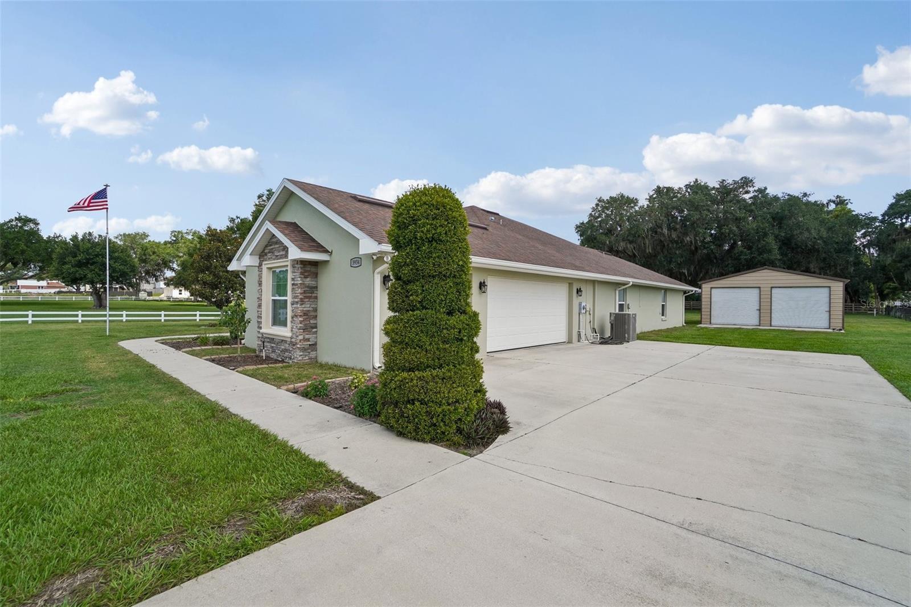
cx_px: 456
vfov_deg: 77.3
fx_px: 379
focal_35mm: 15
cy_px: 304
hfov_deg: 100.4
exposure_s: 1/250
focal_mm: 10
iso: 100
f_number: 8
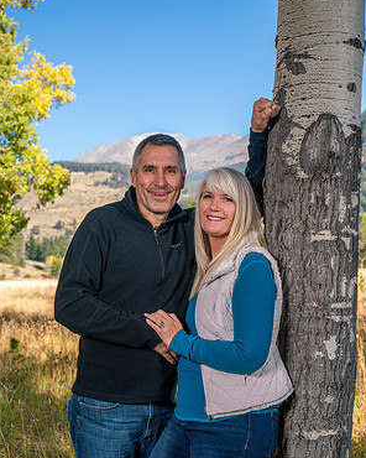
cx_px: 182
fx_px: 772
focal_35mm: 57
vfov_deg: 32.9
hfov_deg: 26.7
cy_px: 272
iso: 160
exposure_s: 1/500
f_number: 5.6
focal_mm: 50
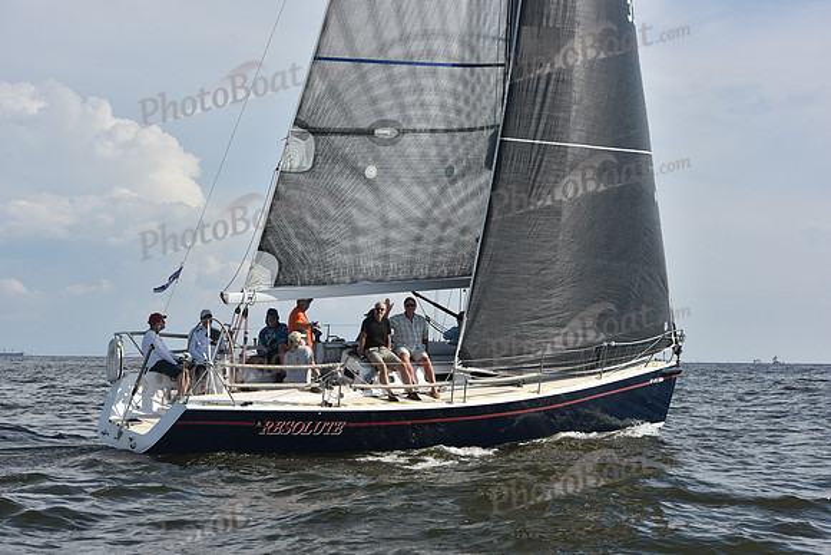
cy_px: 278
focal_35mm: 70
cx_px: 416
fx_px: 1616
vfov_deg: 19.5
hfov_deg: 28.8
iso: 250
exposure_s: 1/1000
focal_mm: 70
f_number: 9
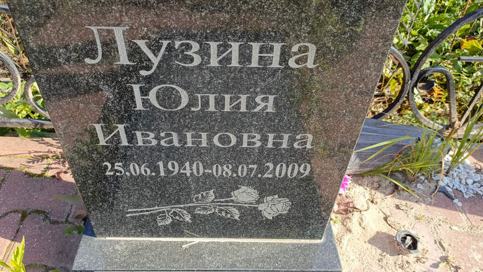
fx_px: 359
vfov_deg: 41.5
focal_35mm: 28
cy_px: 138
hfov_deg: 67.9
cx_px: 238
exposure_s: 1/377
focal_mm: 4.76
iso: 108
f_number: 1.69
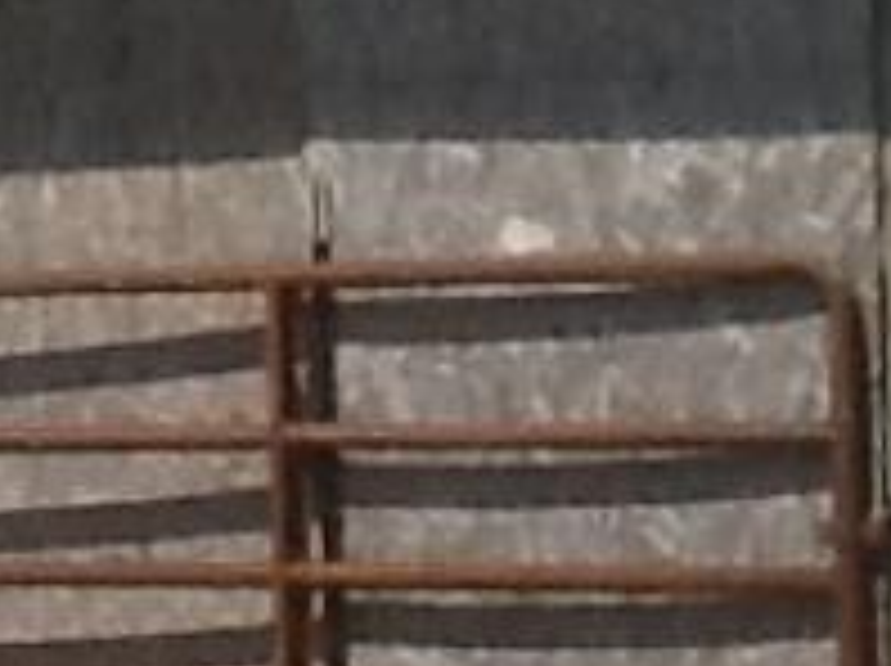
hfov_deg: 8.6
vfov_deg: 6.5
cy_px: -169
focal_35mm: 228
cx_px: -94
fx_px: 5862
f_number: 2.4
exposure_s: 1/2976
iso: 40
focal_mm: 2.03
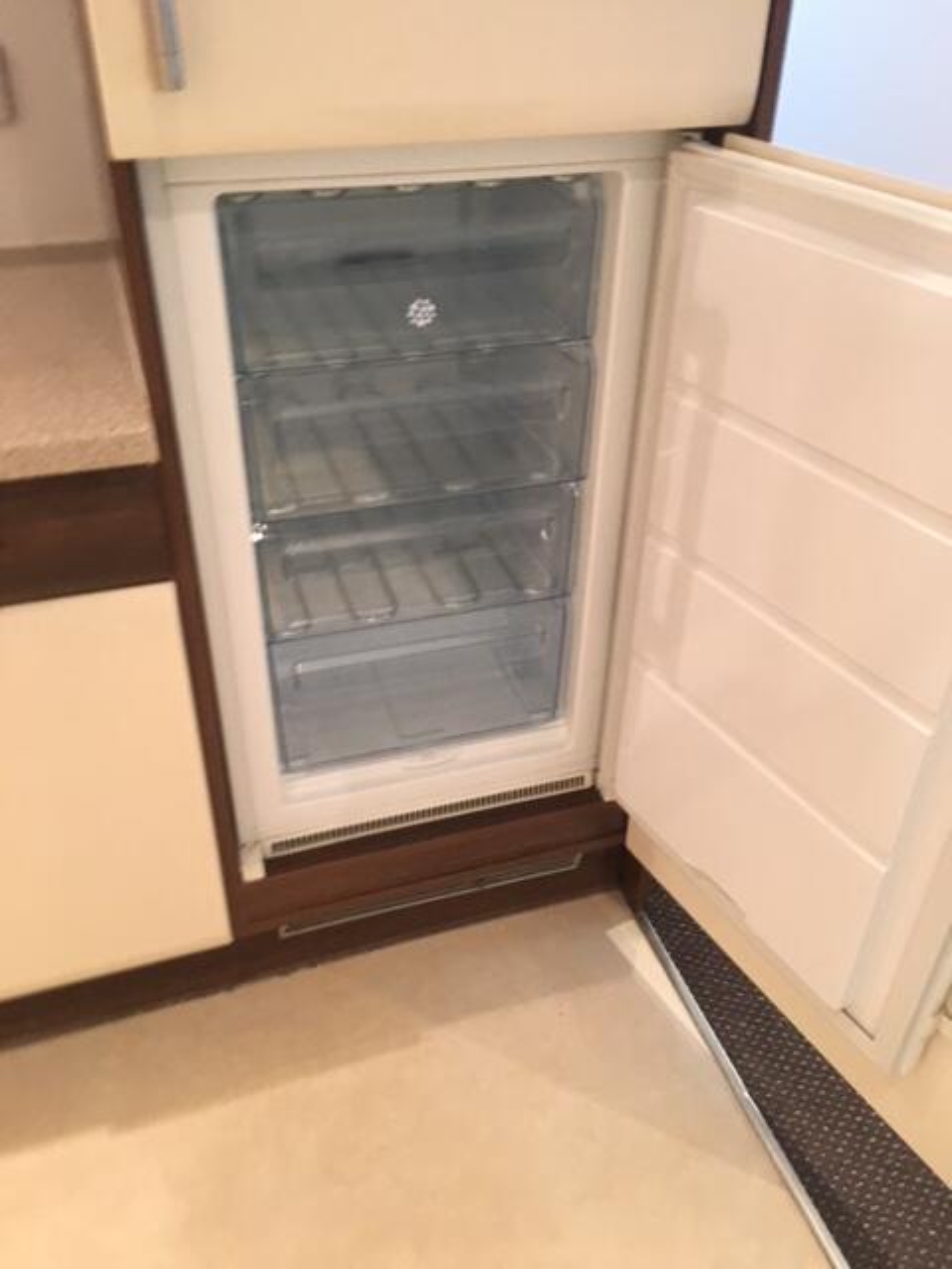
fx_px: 1063
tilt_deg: -32.9
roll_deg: -3.2
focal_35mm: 29
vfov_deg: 61.7
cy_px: 634
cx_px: 476
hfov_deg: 48.2
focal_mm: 4.15
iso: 200
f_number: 2.2
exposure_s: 1/17
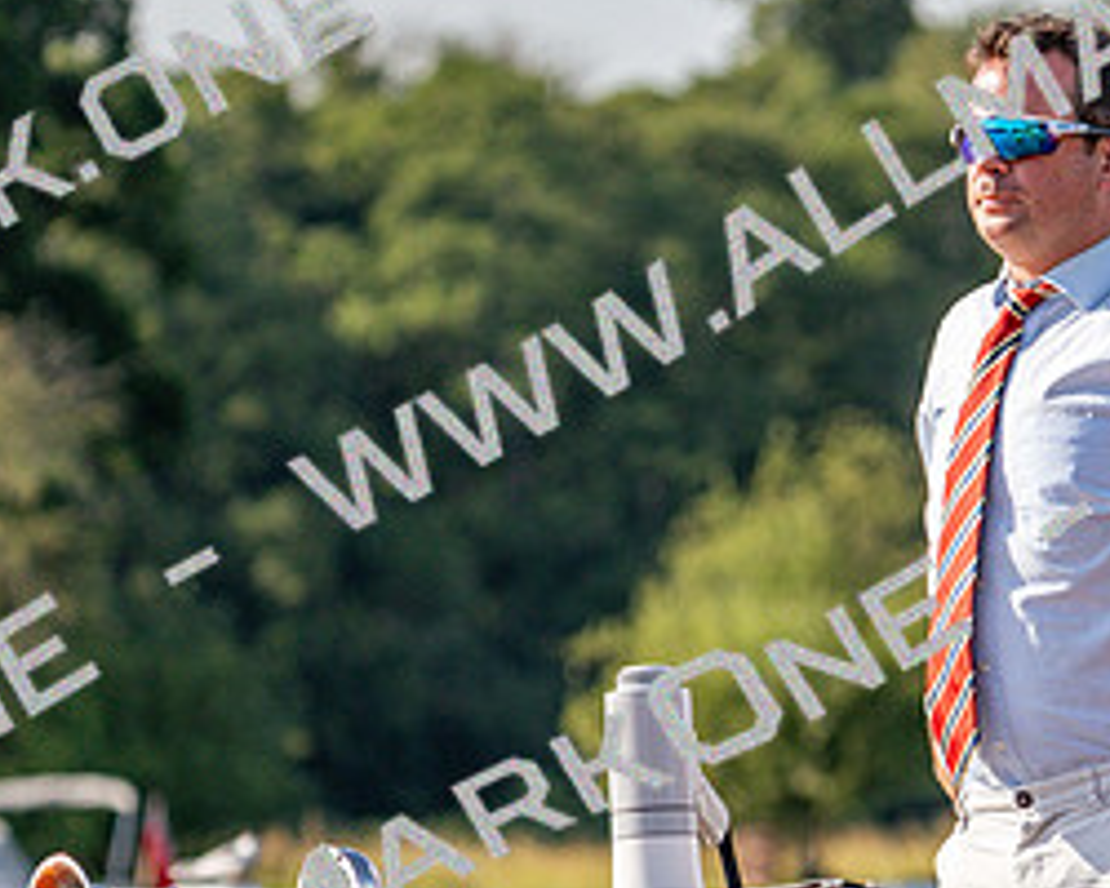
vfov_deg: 3.6
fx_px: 14290
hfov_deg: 4.4
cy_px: 544
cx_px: 839
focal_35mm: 435
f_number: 5.6
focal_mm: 200
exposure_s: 1/1600
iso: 320
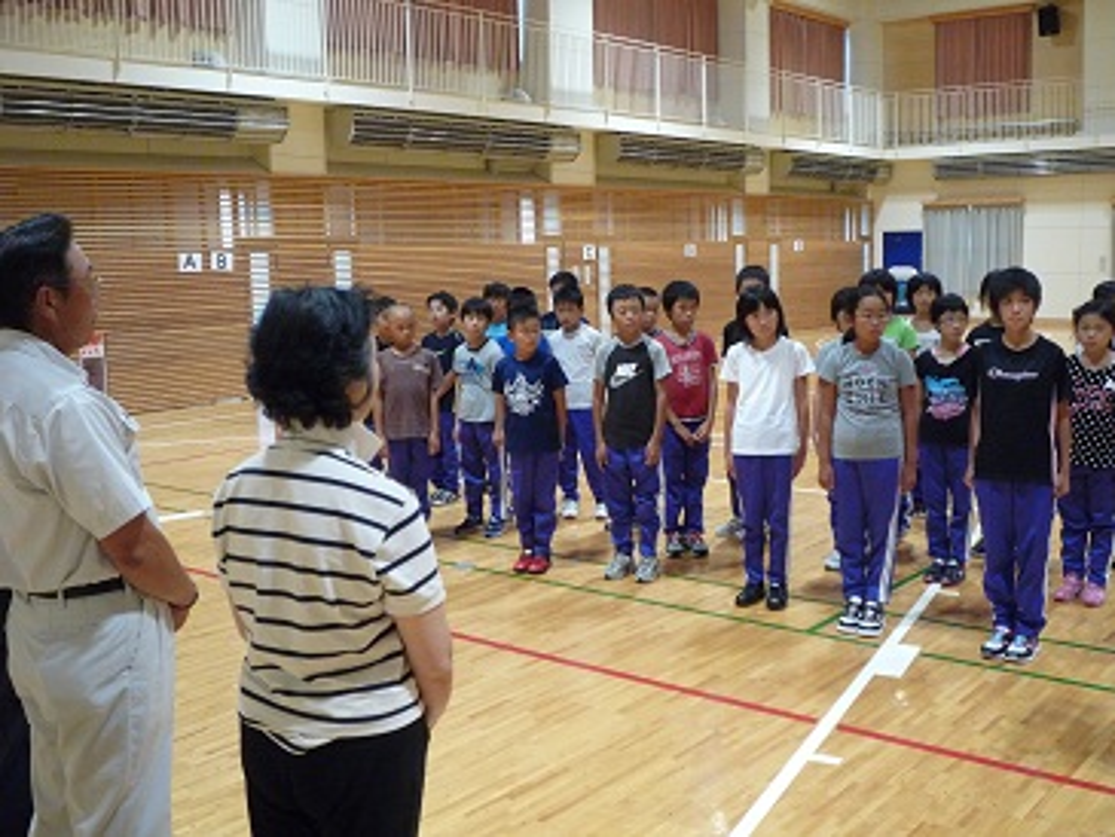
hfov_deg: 44.8
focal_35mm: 42
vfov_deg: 34.4
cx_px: 558
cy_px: 418
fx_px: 1353
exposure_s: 1/25
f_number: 4.1
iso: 400
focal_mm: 7.3
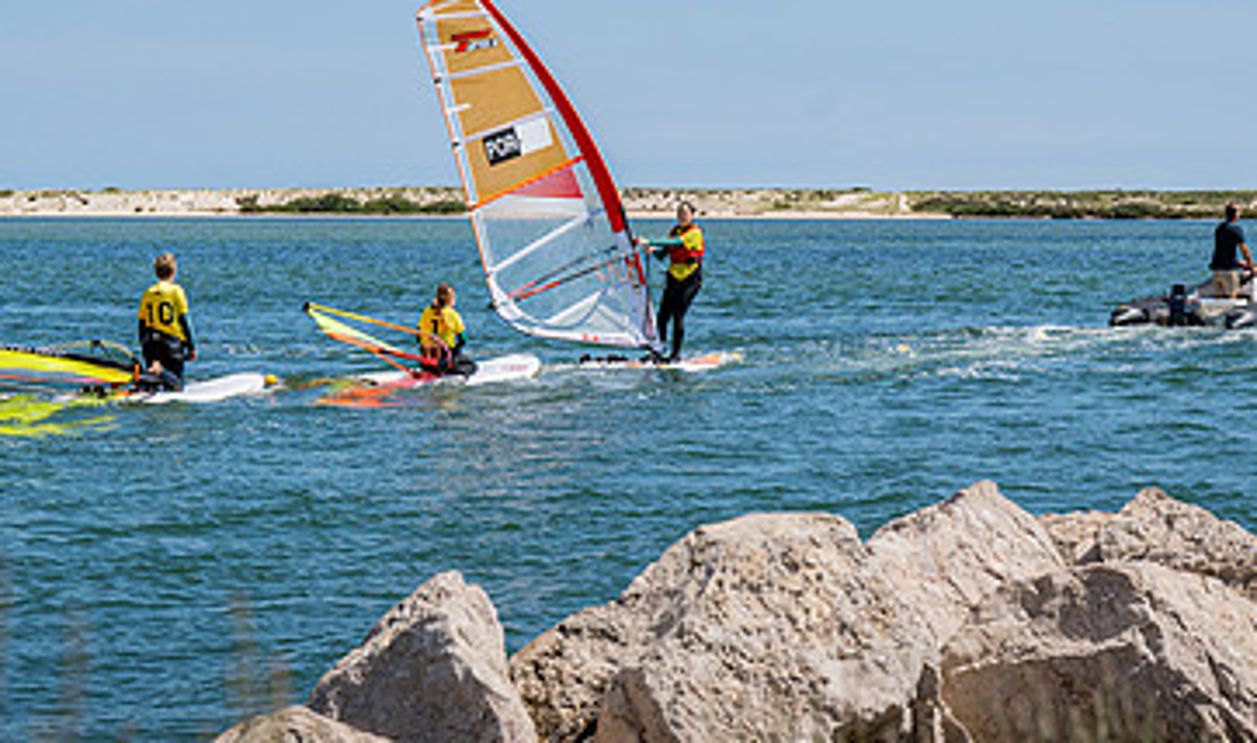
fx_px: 4218
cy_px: 222
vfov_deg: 10.1
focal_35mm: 125
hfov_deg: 16.9
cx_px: 530
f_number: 8
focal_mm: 70
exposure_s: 1/2000
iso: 320
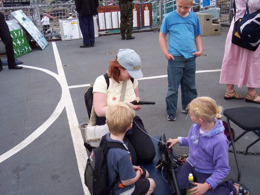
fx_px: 285
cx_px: 130
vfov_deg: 37.7
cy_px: 98
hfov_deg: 49.0
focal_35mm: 38
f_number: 2.8
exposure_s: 1/700
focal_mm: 8
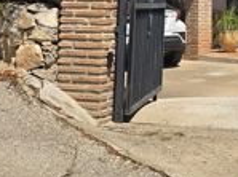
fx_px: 748
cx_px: 258
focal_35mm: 109
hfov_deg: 17.5
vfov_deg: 13.1
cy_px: -45
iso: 12
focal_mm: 6.3
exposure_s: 1/1248
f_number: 1.7
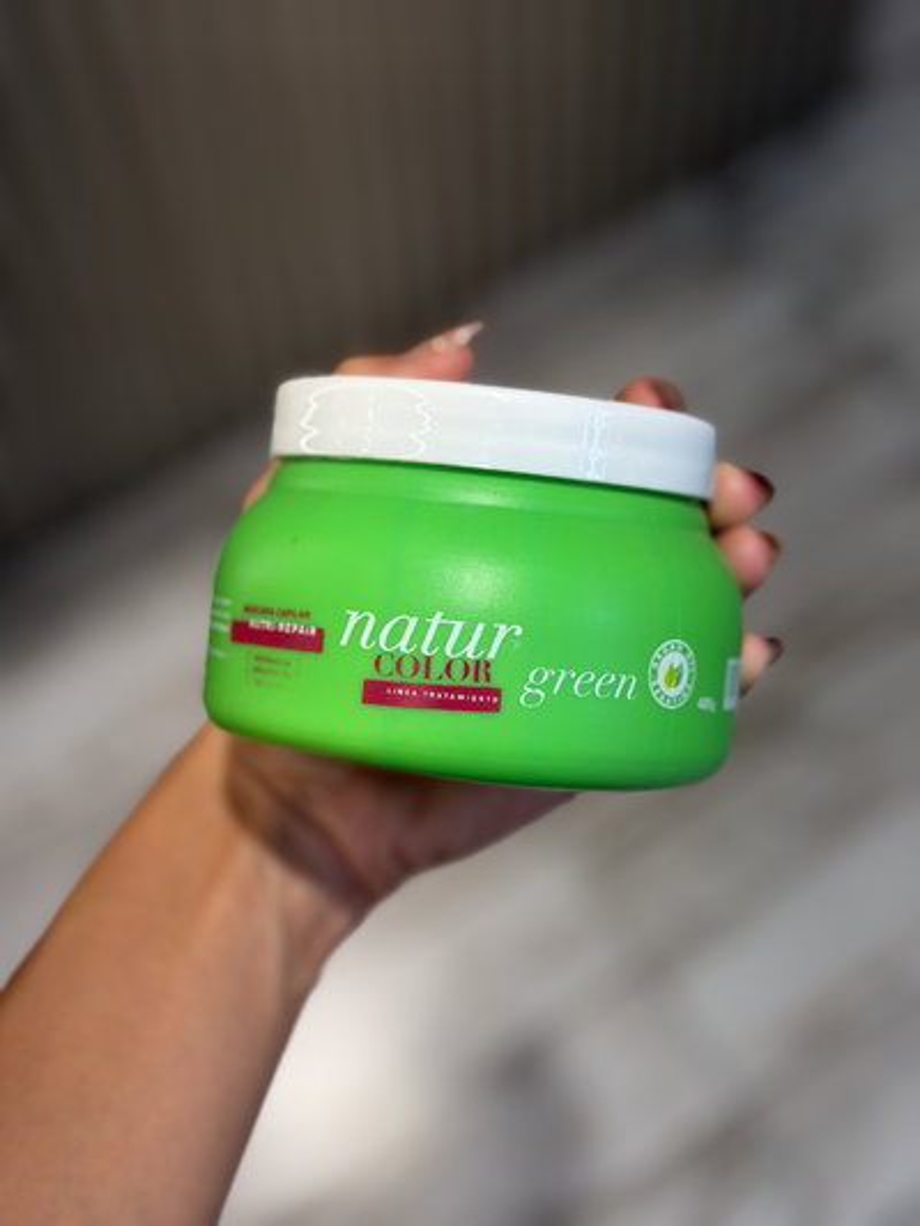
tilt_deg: -62.1
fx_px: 1700
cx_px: 460
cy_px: 613
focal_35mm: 48
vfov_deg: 39.6
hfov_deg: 30.3
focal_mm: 6.76
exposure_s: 1/195
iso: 50
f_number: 1.78
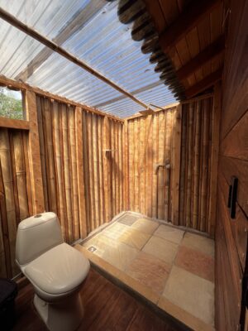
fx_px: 124
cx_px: 124
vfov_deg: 106.2
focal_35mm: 13
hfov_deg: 89.9
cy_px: 166
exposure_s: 1/449
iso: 32
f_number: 1.8
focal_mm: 1.57
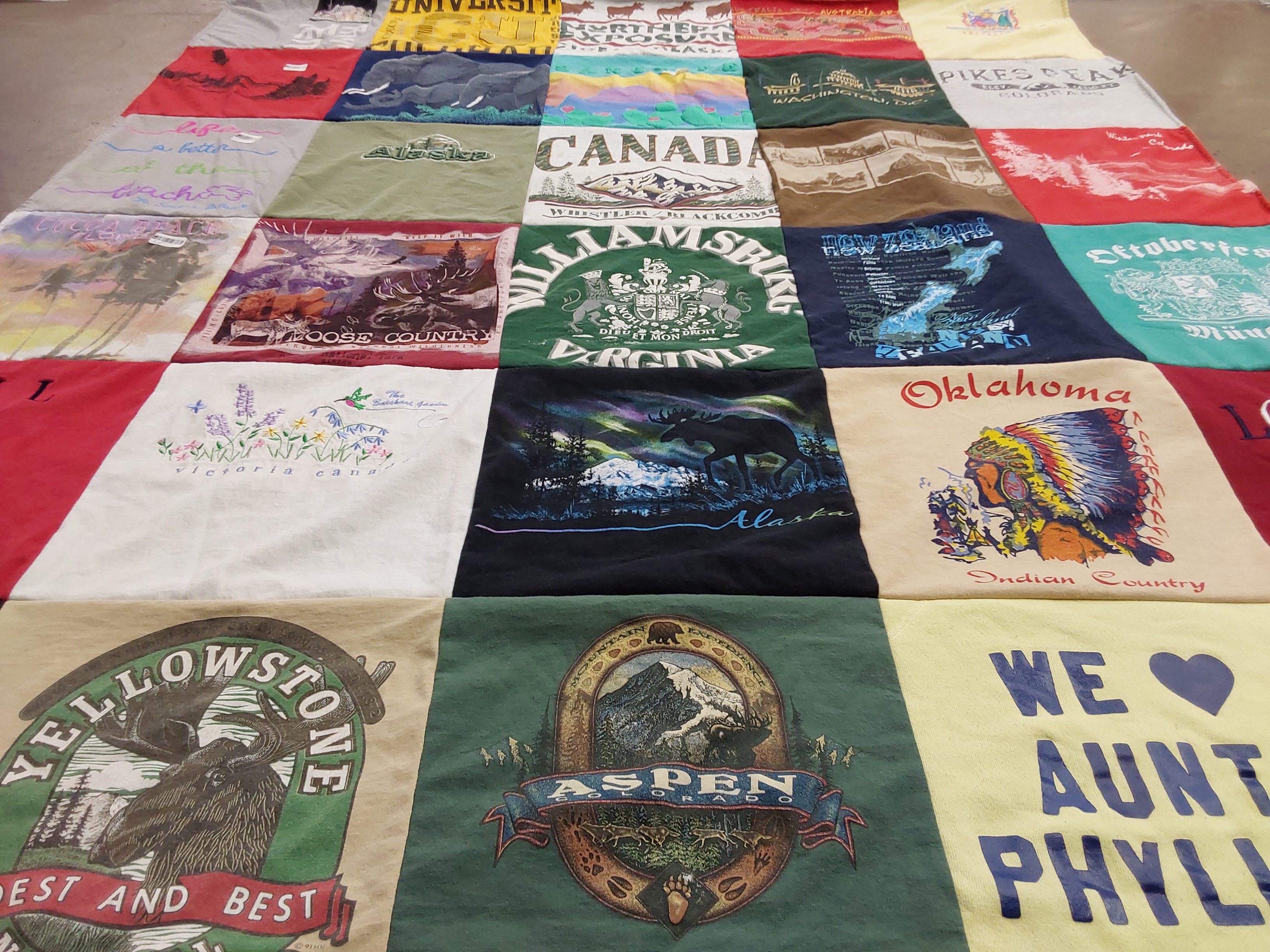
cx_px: 635
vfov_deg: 49.7
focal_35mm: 28
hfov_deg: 63.4
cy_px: 476
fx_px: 1027
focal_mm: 2.91
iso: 64
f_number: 1.9
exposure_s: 1/60
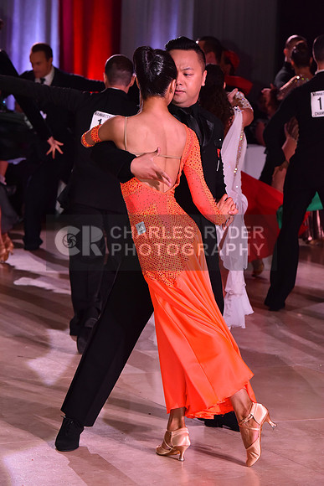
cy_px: 243
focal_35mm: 135
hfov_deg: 10.2
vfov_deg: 15.2
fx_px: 1821
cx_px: 162
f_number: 7.1
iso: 2500
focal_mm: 135
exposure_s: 1/320
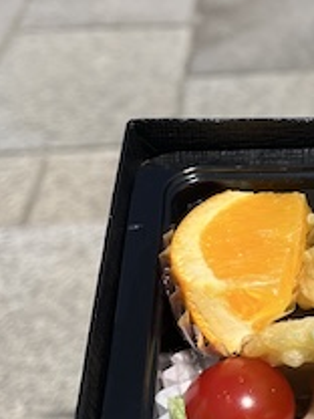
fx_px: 1016
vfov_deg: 23.2
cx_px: 467
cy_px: 145
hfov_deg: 16.1
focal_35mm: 84
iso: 50
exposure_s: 1/6173
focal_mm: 5.1
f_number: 1.6
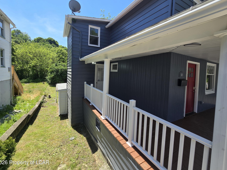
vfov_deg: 85.5
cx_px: 114
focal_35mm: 14
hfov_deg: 102.1
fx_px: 92
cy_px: 79
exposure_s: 1/1084
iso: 50
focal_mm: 2.2
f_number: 2.2
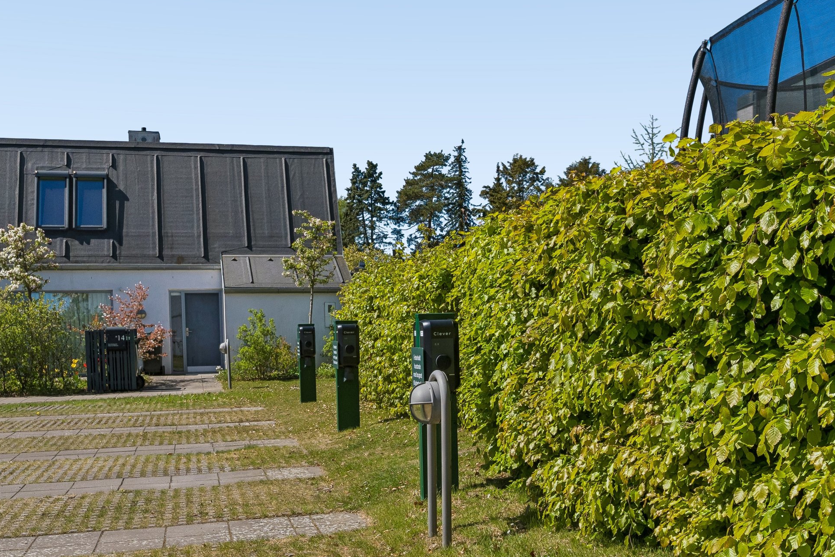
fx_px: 974
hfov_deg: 46.3
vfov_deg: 31.8
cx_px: 466
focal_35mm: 42
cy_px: 339
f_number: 7.1
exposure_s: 1/1250
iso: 250
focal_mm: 18
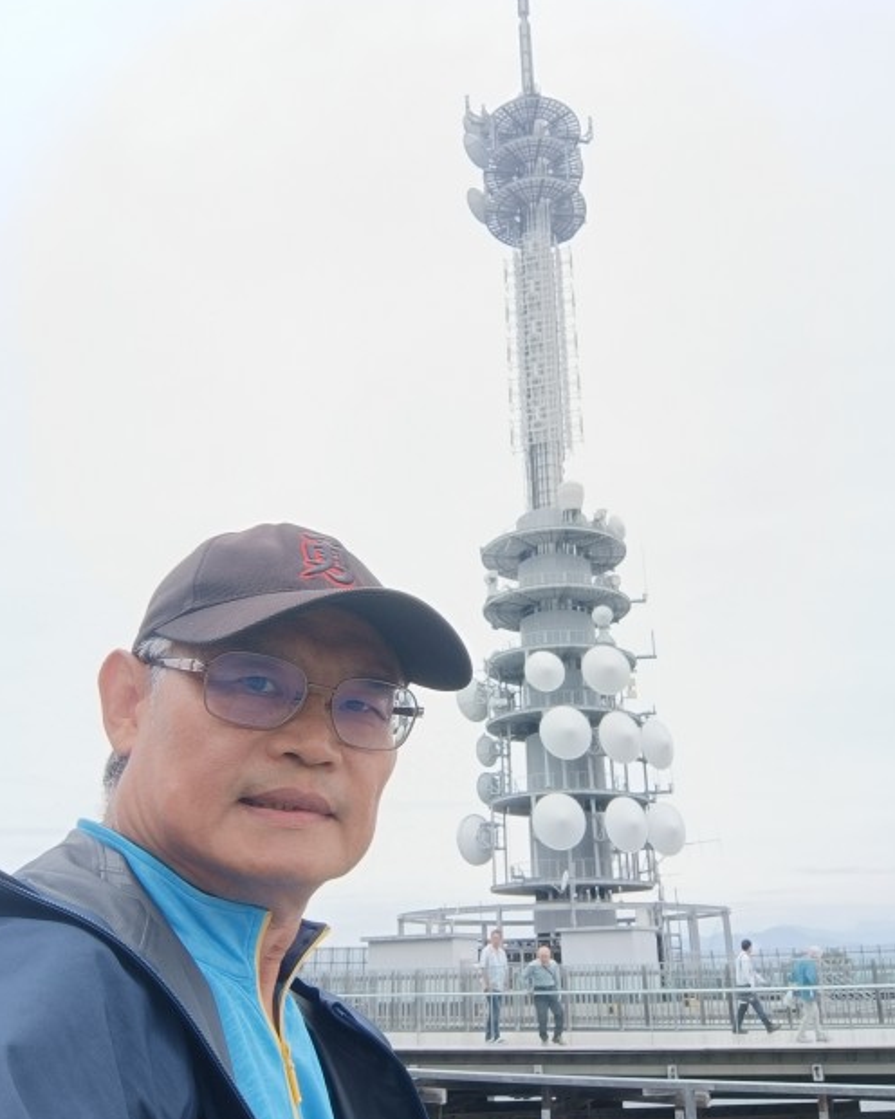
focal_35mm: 29
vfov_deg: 60.4
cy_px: 569
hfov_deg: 50.0
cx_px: 469
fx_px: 960
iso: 60
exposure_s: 1/1307
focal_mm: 3.24
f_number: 2.45
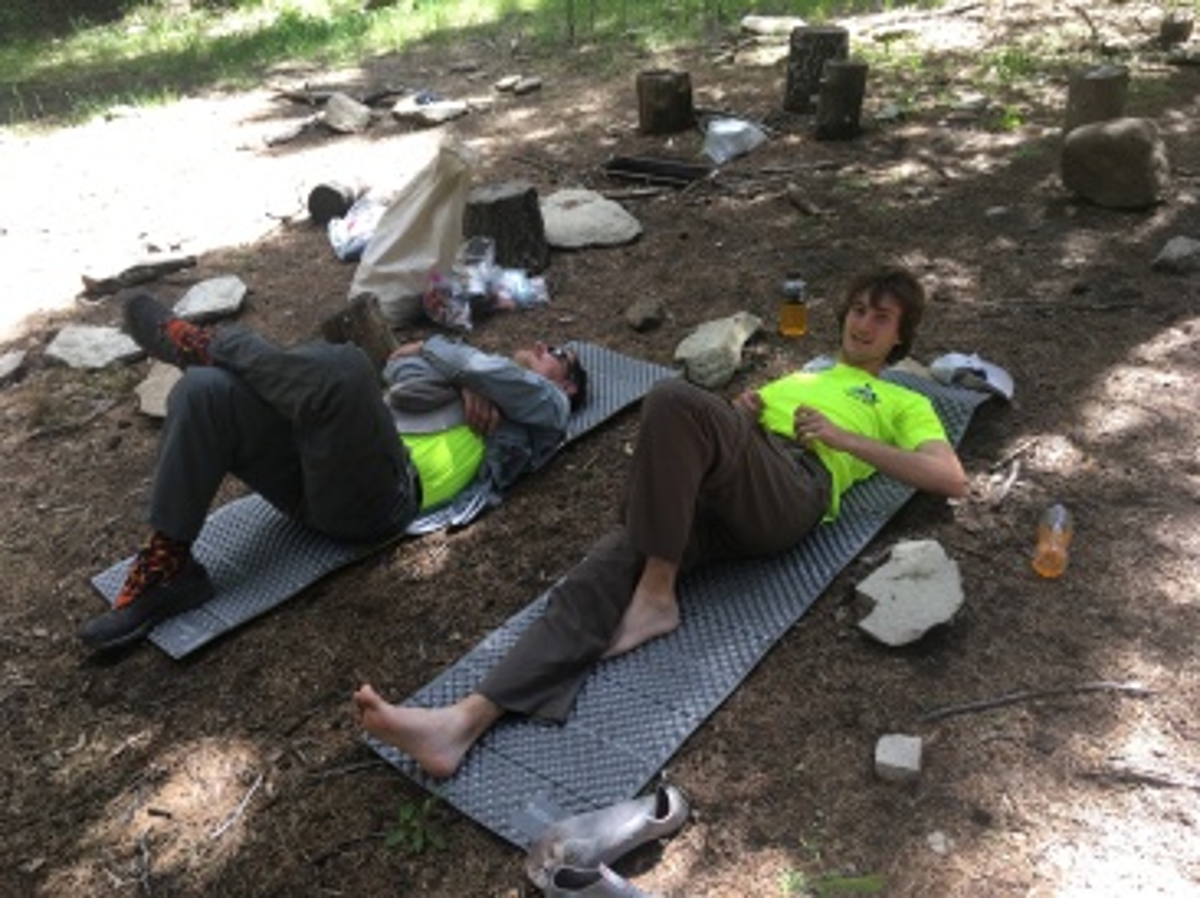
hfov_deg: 61.7
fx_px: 1005
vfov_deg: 48.2
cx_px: 600
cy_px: 449
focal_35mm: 29
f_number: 2.2
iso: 32
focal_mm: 4.15
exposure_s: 1/120
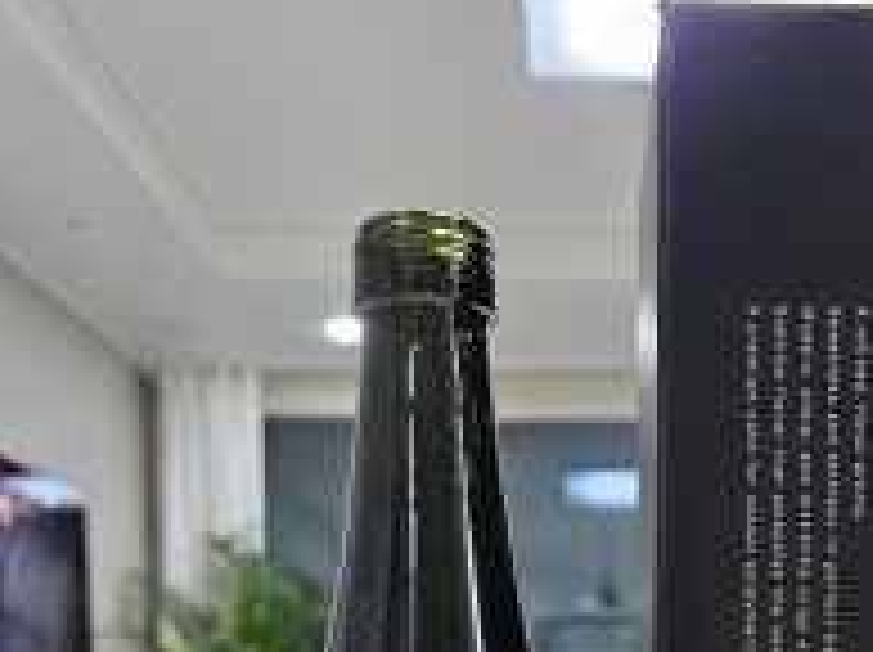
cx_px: 662
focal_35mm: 57
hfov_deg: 33.1
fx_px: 1436
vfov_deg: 22.7
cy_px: 854
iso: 400
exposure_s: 1/120
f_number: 1.8
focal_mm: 5.4
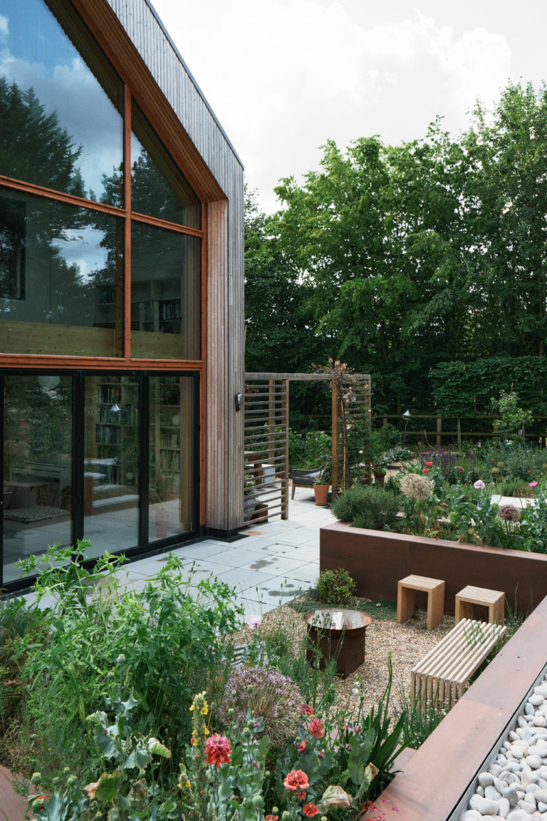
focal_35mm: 29
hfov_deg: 45.0
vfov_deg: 63.7
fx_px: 661
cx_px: 274
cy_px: 410
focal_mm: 19.4
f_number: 5.6
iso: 200
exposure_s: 1/320
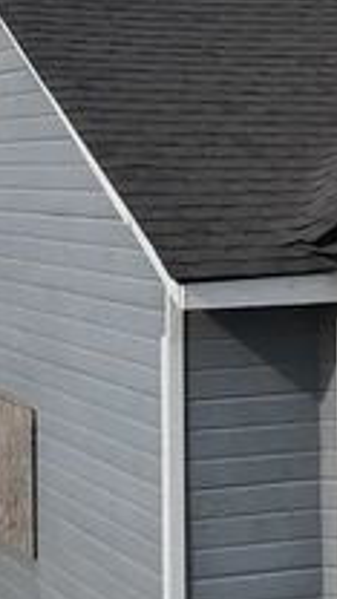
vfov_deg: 16.5
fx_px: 2049
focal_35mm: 129
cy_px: 84
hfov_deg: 8.9
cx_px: 639
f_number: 2.8
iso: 110
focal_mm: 4.5
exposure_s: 1/725
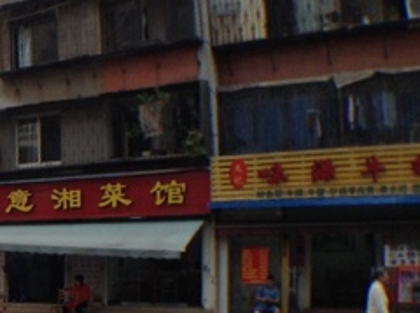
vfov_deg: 13.3
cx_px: -198
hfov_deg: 16.4
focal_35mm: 110
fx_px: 1332
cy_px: 268
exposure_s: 1/120
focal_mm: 3.3
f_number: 2.4
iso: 40
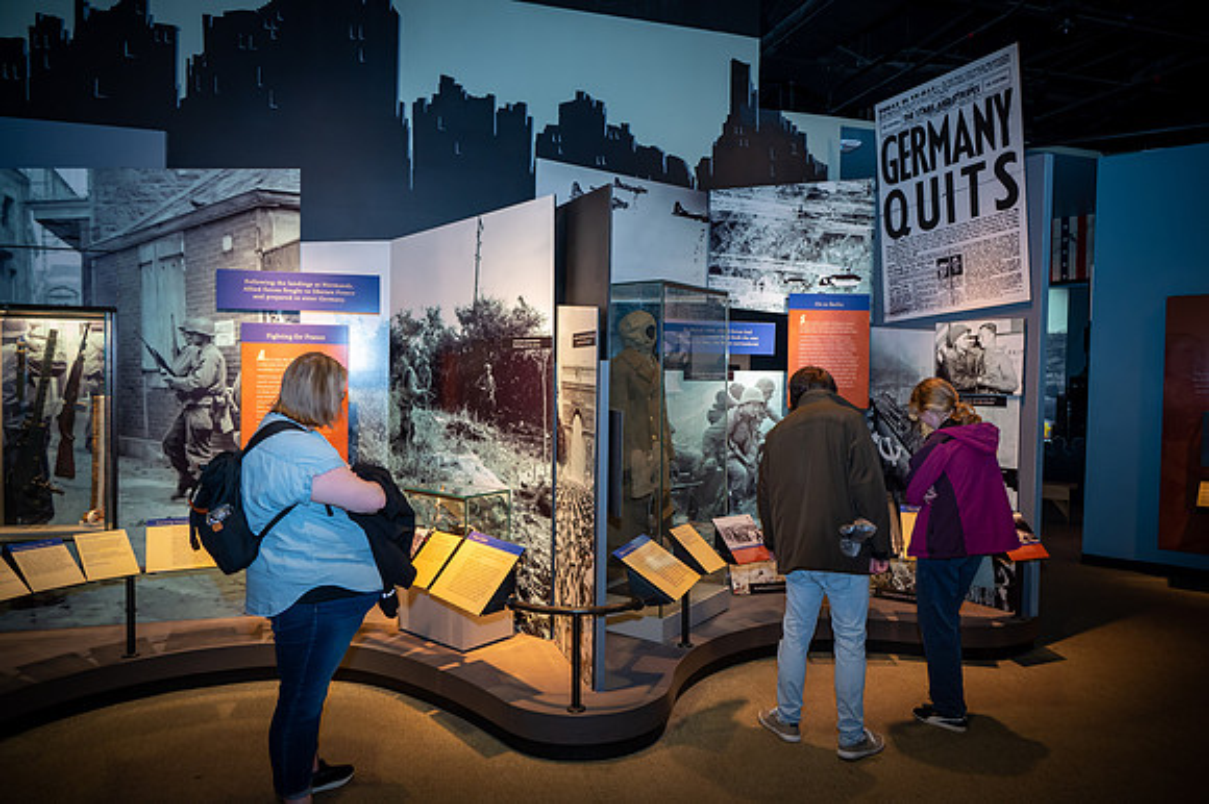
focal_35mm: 24
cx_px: 604
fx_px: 806
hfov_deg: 73.8
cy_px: 402
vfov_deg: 53.1
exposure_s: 1/30
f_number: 5
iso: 1600
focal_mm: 24
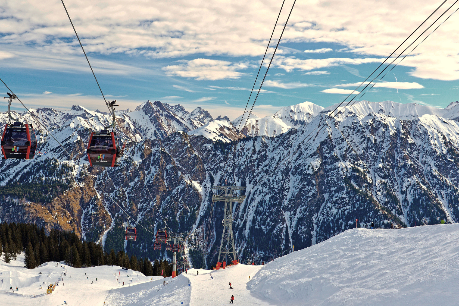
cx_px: 203
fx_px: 574
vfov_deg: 29.9
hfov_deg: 43.5
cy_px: 159
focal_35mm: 45
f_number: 7.1
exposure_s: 1/200
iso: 100
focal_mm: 38
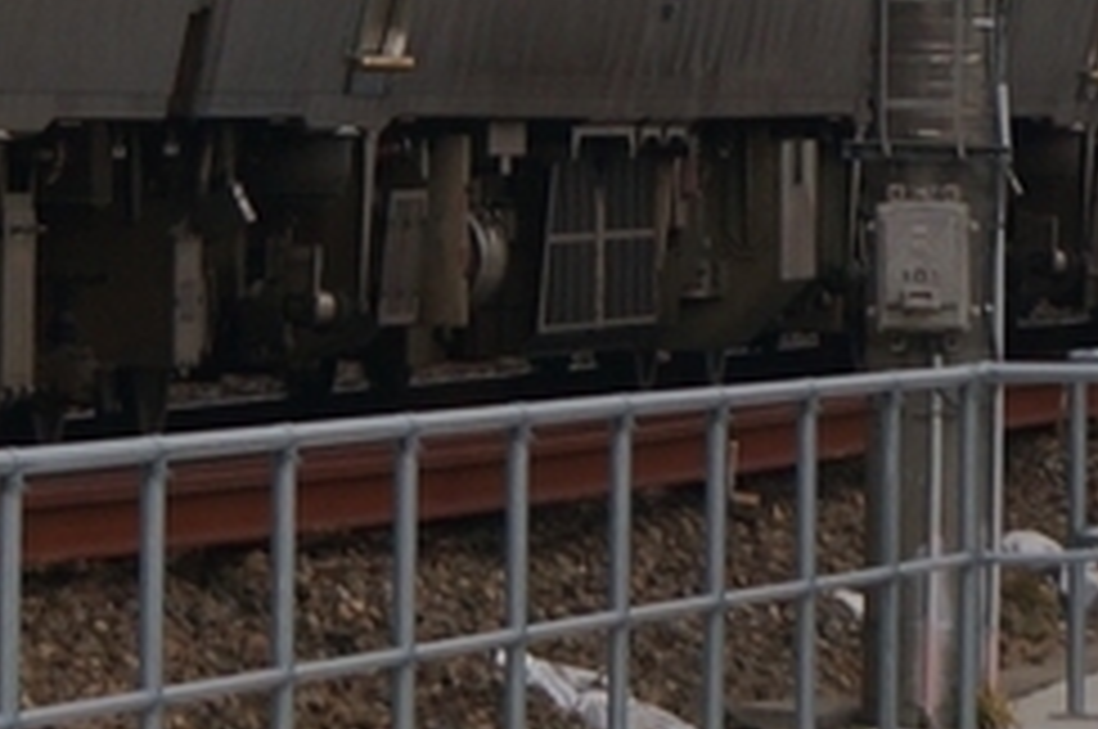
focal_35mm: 605
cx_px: -382
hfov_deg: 3.4
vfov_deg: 2.3
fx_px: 18428
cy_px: -695
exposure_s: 1/800
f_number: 5
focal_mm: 82
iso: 250
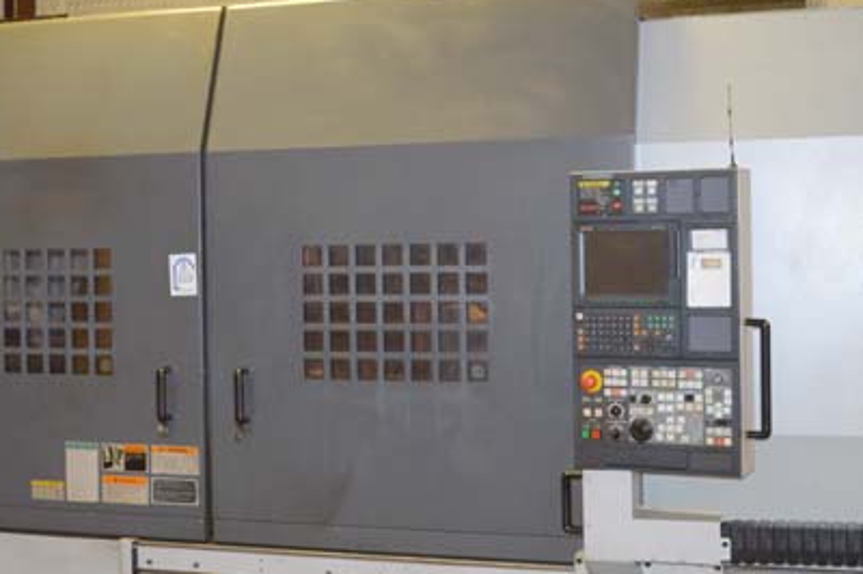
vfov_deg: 22.5
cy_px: 218
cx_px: 358
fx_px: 1437
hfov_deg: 33.3
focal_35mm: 60
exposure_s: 1/60
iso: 400
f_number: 3.8
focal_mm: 20
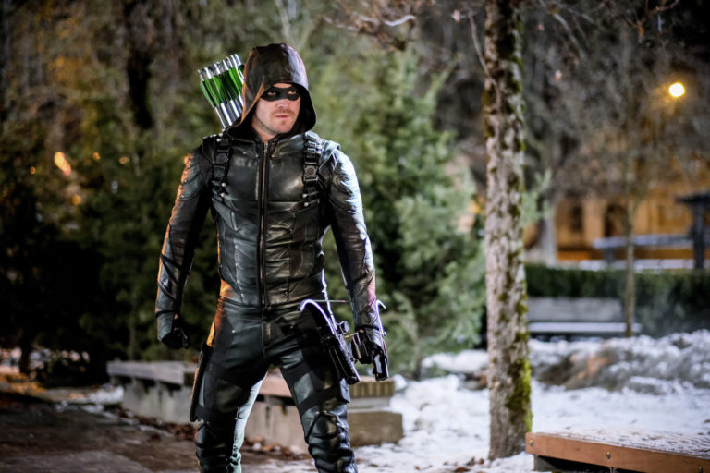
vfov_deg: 16.3
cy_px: 236
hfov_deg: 24.2
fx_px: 1657
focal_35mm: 84
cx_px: 355
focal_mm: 56
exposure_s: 1/125
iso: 4000
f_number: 1.2
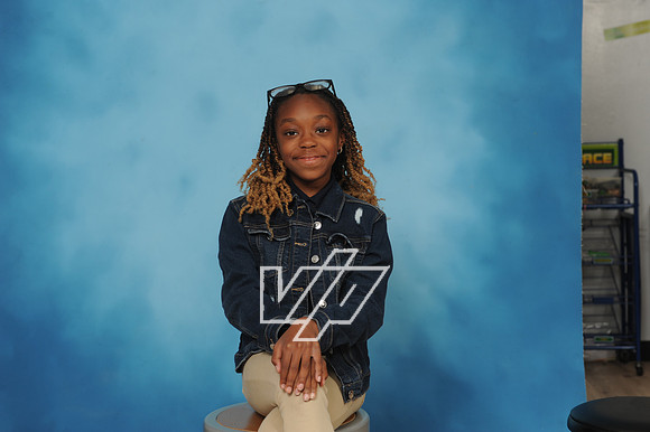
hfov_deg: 28.9
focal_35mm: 70
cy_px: 216
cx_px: 325
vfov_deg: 19.4
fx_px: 1263
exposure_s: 1/100
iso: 200
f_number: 6.3
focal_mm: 70
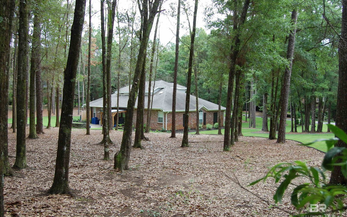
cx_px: 172
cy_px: 112
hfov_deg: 61.2
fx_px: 293
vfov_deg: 40.6
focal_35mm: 31
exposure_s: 1/125
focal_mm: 20
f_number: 5.6
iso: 200
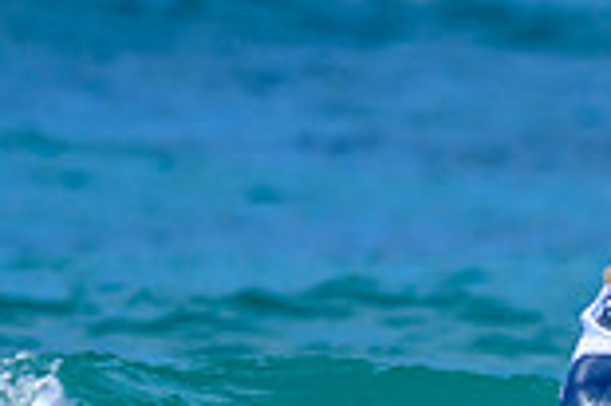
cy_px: 365
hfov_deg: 0.5
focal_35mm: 4118
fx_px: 69817
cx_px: 600
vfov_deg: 0.3
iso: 220
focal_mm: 800
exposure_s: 1/2000
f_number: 6.3
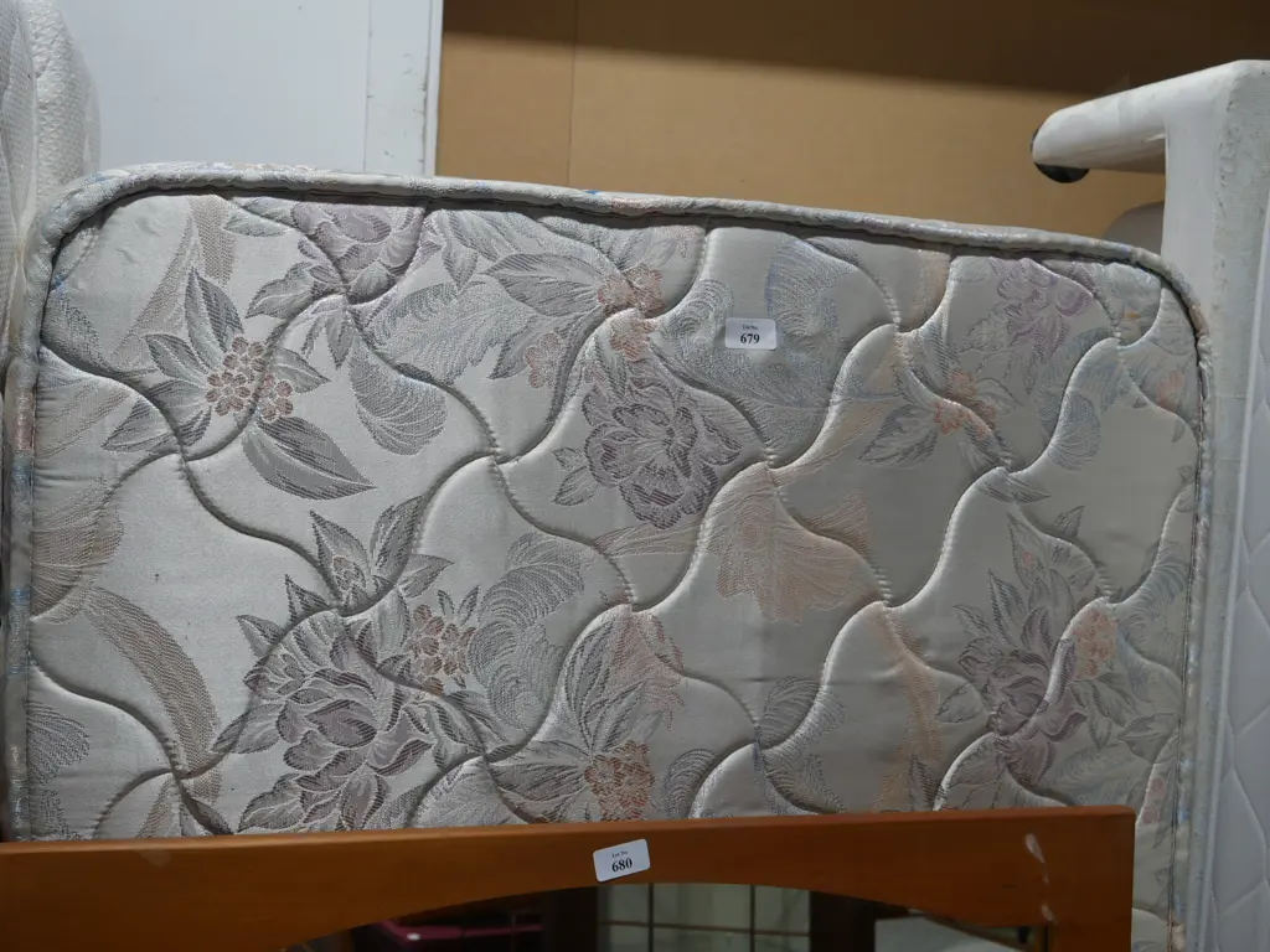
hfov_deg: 44.8
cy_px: 476
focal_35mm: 42
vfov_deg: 34.3
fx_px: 1541
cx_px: 635
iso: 200
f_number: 4.6
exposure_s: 1/100
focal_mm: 21
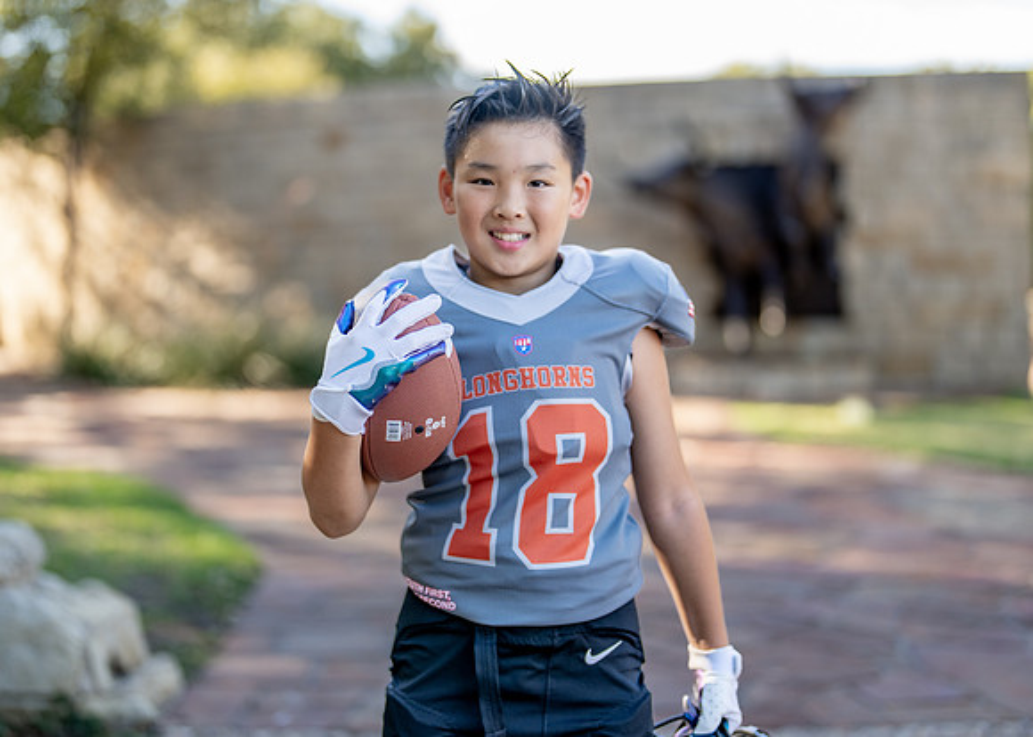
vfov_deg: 24.8
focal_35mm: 57
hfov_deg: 34.2
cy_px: 340
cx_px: 535
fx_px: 1680
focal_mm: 50
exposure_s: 1/800
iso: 100
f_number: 1.2
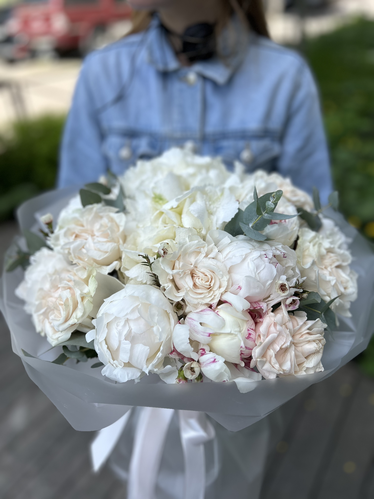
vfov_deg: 67.3
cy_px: 250
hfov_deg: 53.1
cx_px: 187
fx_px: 375
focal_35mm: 26
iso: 50
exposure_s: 1/1901
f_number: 1.5
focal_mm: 5.7
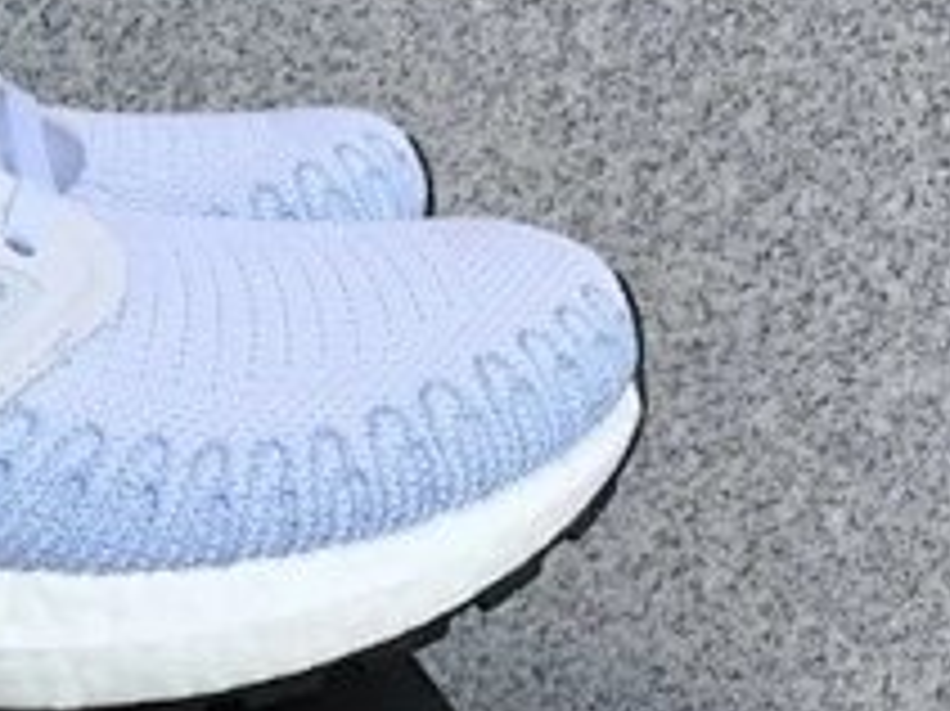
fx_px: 2578
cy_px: 508
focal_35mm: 94
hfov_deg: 19.1
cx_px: -338
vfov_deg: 15.7
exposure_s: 1/558
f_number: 2.4
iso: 25
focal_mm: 3.3
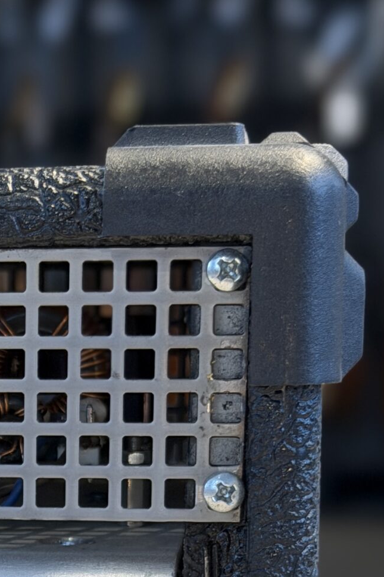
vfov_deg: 15.1
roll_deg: +0.3
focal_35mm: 132
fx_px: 2113
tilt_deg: -8.8
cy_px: 638
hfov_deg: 10.1
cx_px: -164
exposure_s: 1/60
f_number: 1.78
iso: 100
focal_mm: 6.76
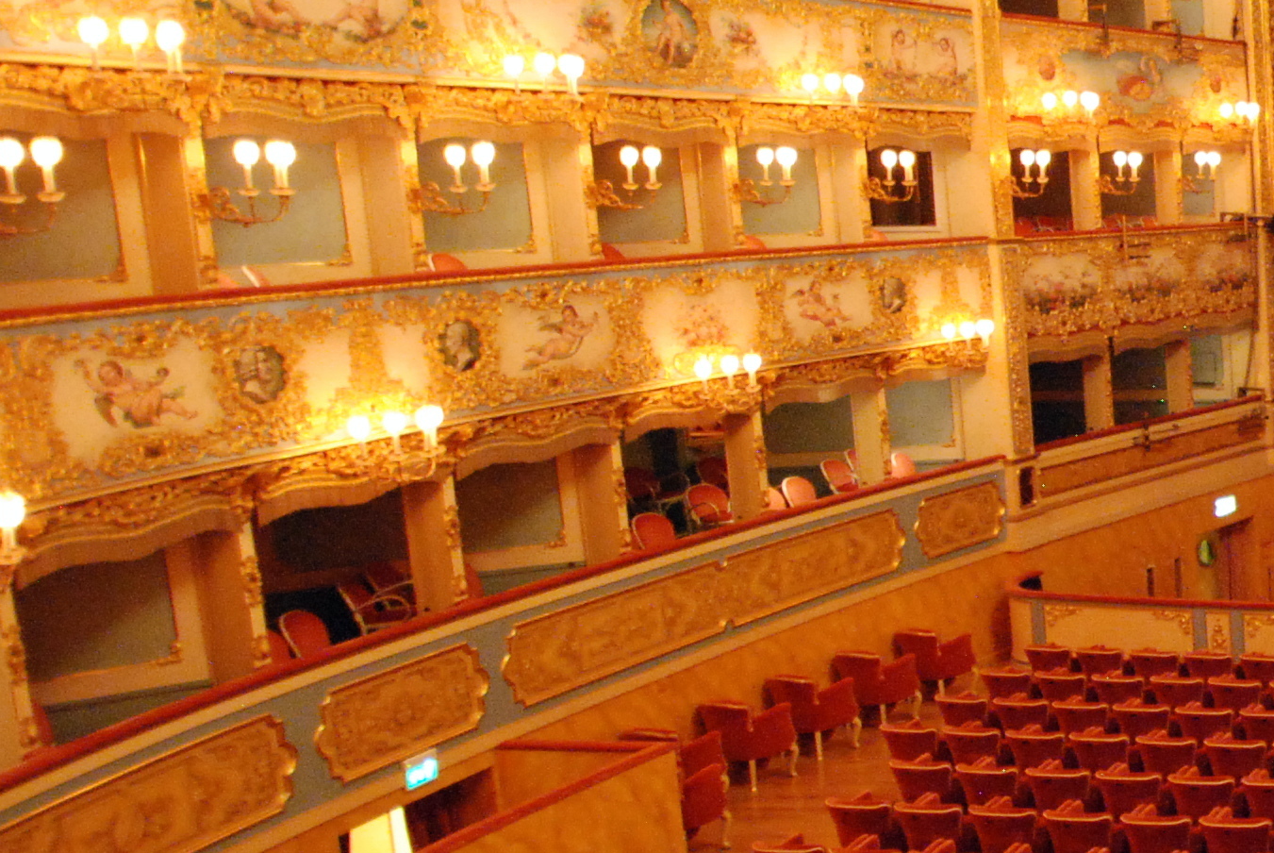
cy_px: 397
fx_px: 1523
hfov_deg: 31.7
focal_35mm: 43
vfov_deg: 31.3
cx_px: 1743
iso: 1600
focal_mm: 10
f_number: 3.5
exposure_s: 1/8
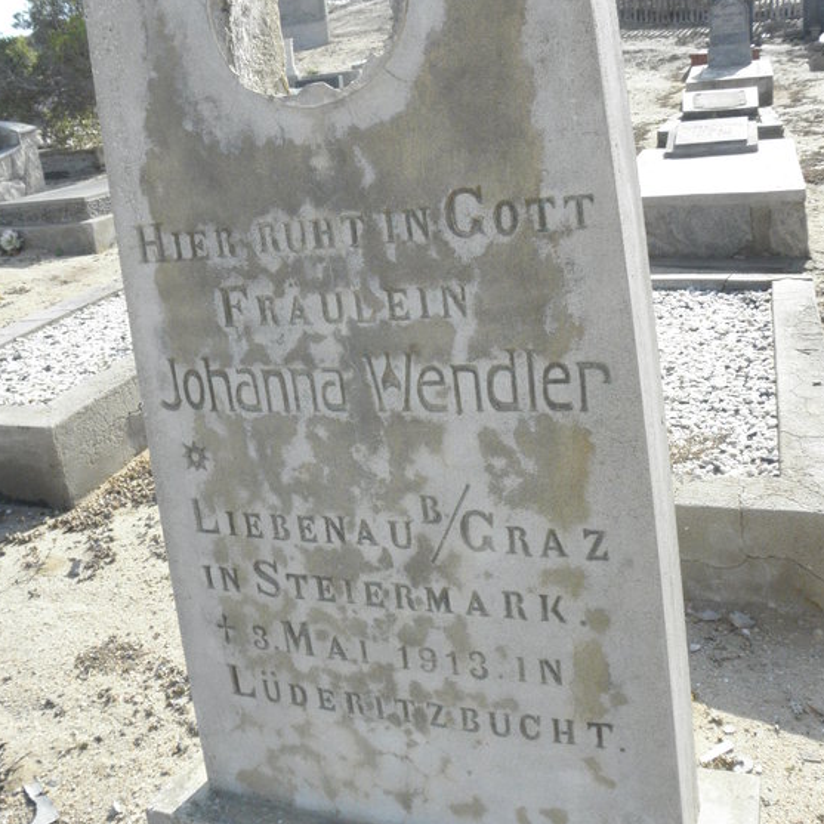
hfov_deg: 49.7
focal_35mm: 33
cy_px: 398
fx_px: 889
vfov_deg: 49.7
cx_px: 413
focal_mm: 4.6
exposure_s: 1/500
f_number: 5.6
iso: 200
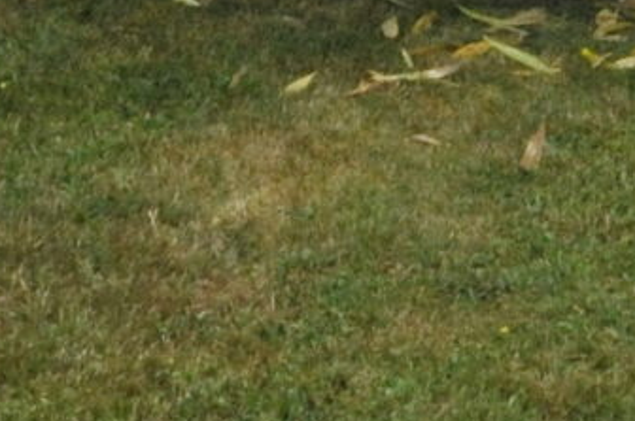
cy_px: -833
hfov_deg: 11.8
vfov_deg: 7.5
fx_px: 2818
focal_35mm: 160
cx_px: 1155
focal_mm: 14
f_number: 13
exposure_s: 1/640
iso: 800
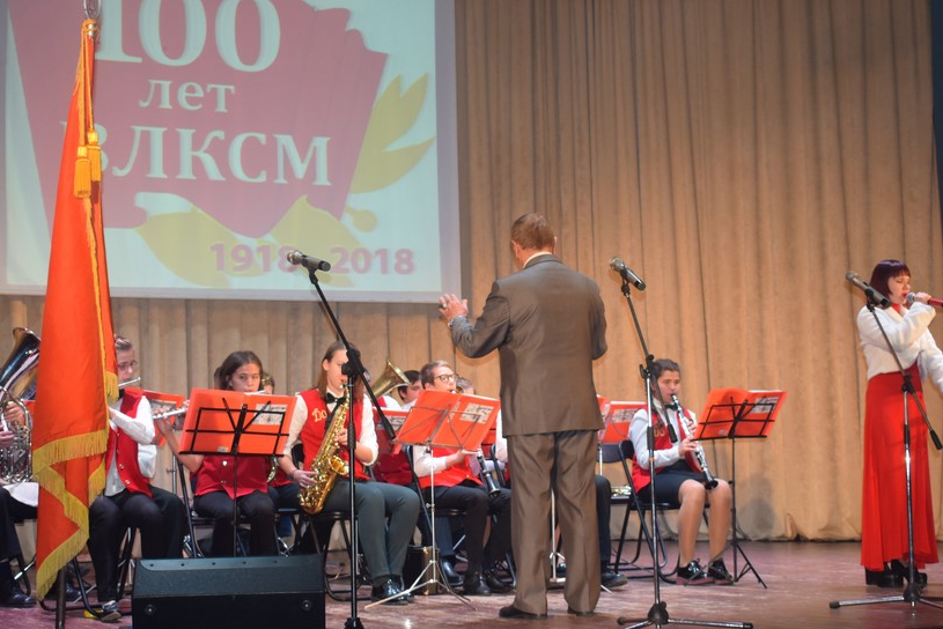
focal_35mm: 66
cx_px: 428
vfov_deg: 20.7
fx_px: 1722
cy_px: 323
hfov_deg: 30.6
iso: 800
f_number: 4.2
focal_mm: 31
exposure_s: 1/80
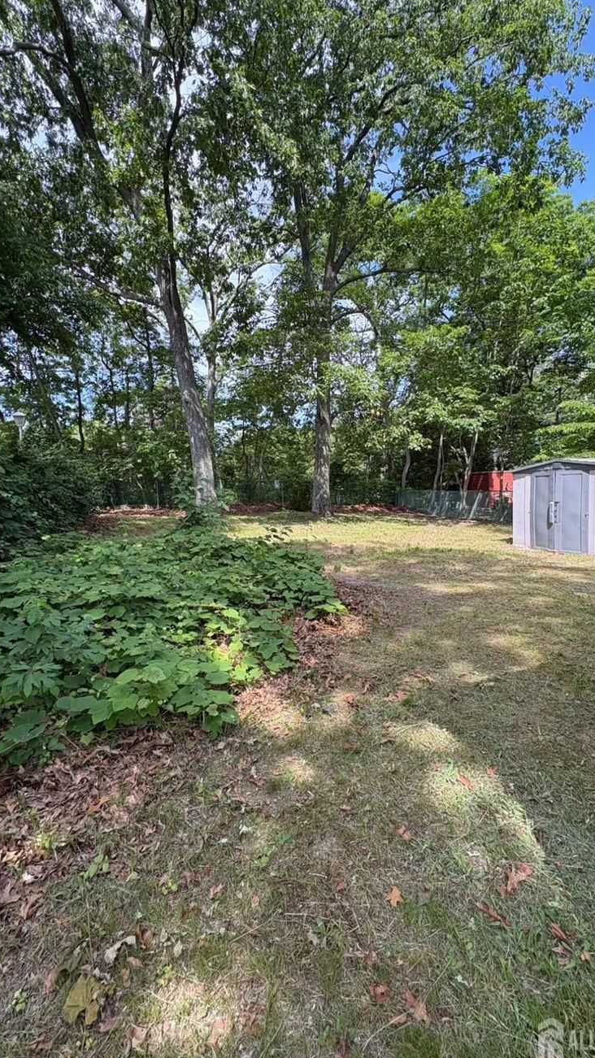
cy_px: 517
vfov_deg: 99.3
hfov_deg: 67.1
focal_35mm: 16
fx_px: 449
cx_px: 305
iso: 40
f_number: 2.2
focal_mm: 2.22
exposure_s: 1/259
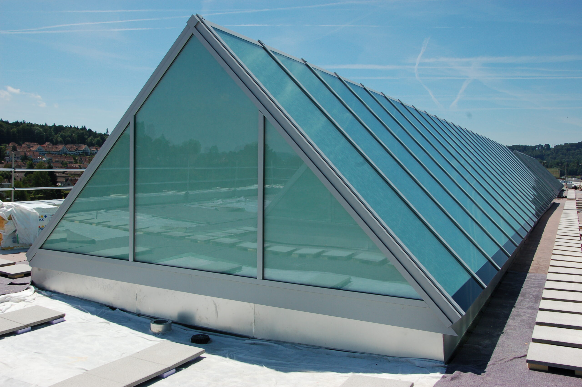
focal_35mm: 33
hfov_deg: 57.3
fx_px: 533
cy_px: 194
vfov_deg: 39.9
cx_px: 291
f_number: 10
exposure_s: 1/400
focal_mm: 22
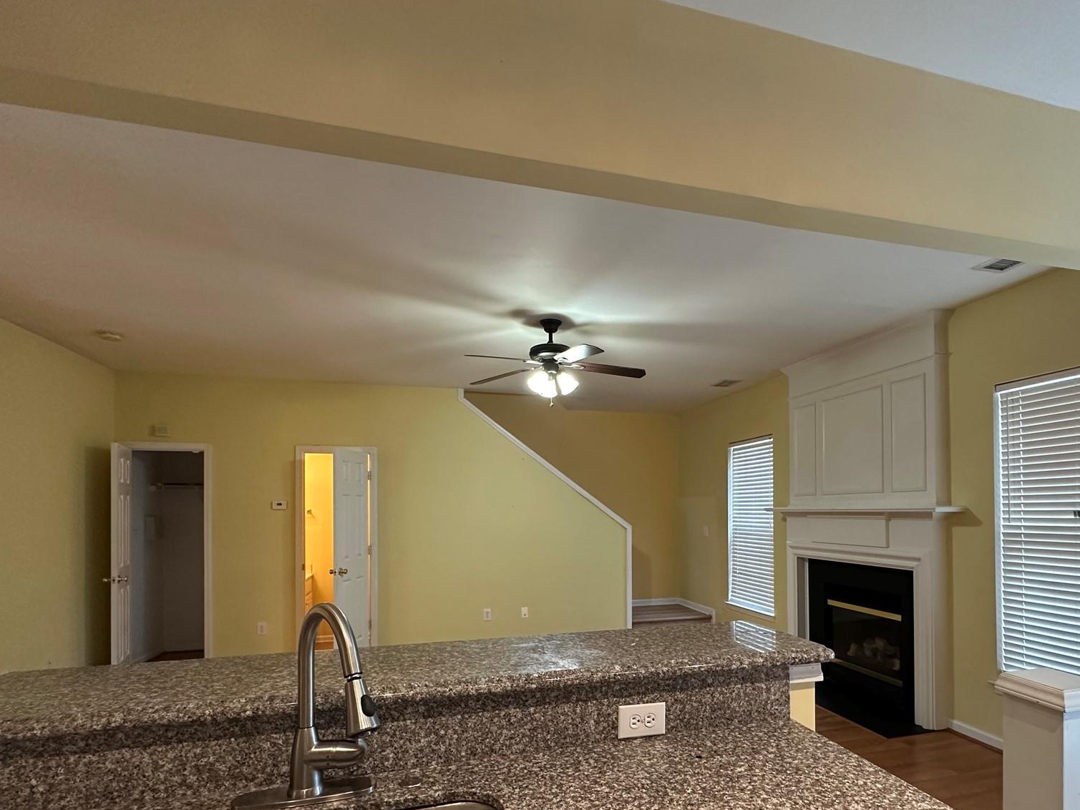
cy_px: 499
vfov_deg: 67.8
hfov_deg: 84.4
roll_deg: +0.4
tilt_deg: +0.8
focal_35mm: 19
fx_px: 593
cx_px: 596
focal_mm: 2.22
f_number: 2.2
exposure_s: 1/60
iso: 320
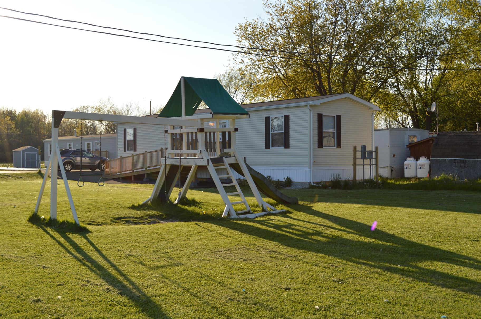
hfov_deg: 46.4
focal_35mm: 42
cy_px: 160
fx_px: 561
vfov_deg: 31.8
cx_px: 240
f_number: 7.1
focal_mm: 28
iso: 100
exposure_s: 1/200
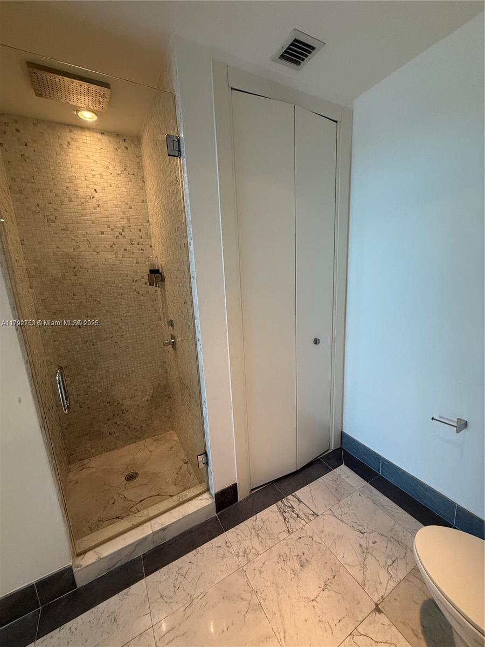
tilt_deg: -11.3
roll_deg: +2.2
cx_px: 242
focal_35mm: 14
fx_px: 262
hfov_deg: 85.7
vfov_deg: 102.1
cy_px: 324
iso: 320
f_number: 2.2
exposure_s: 1/120
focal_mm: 2.22
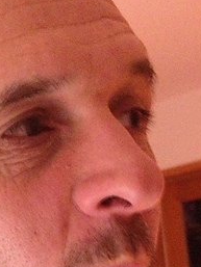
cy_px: 327
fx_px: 673
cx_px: 23
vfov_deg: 20.9
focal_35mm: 87
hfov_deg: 16.8
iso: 640
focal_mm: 4.28
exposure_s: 1/15
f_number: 2.4
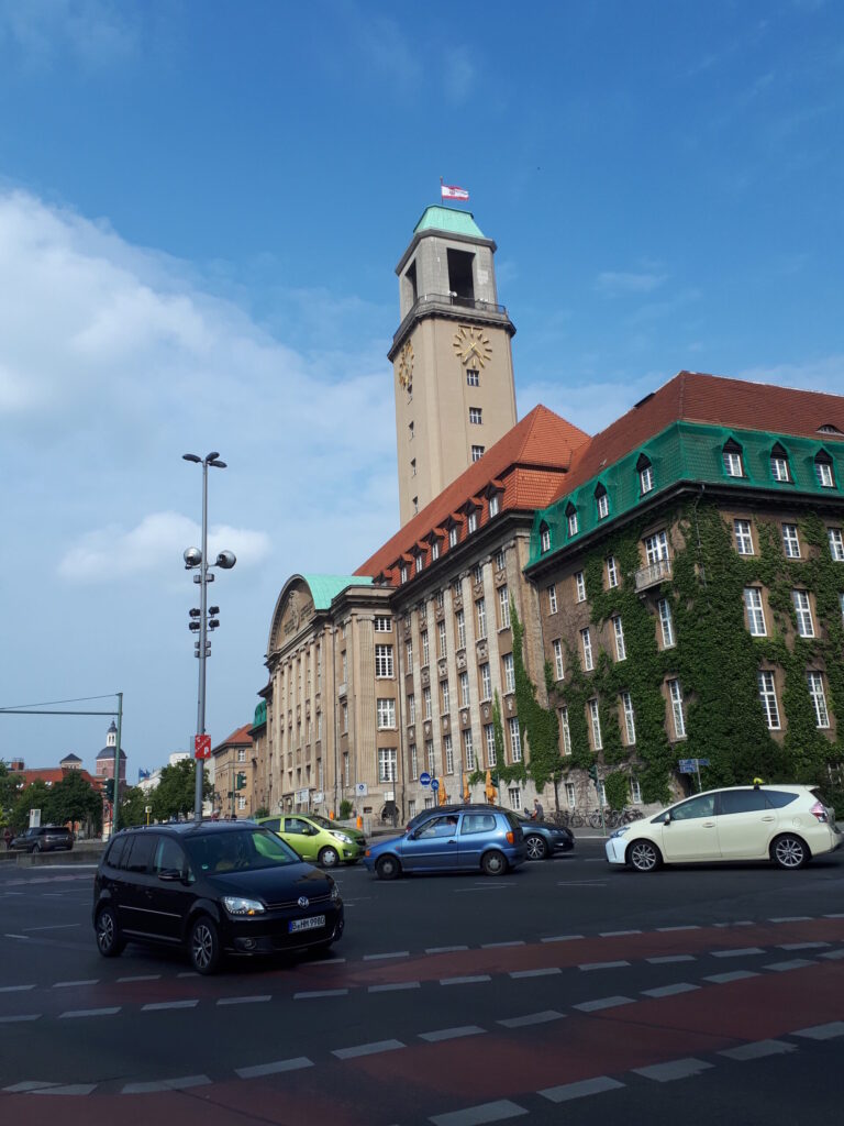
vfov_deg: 65.3
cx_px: 422
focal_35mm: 27
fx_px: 878
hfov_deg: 51.4
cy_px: 563
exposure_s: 1/1645
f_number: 1.9
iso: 40
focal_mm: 3.6
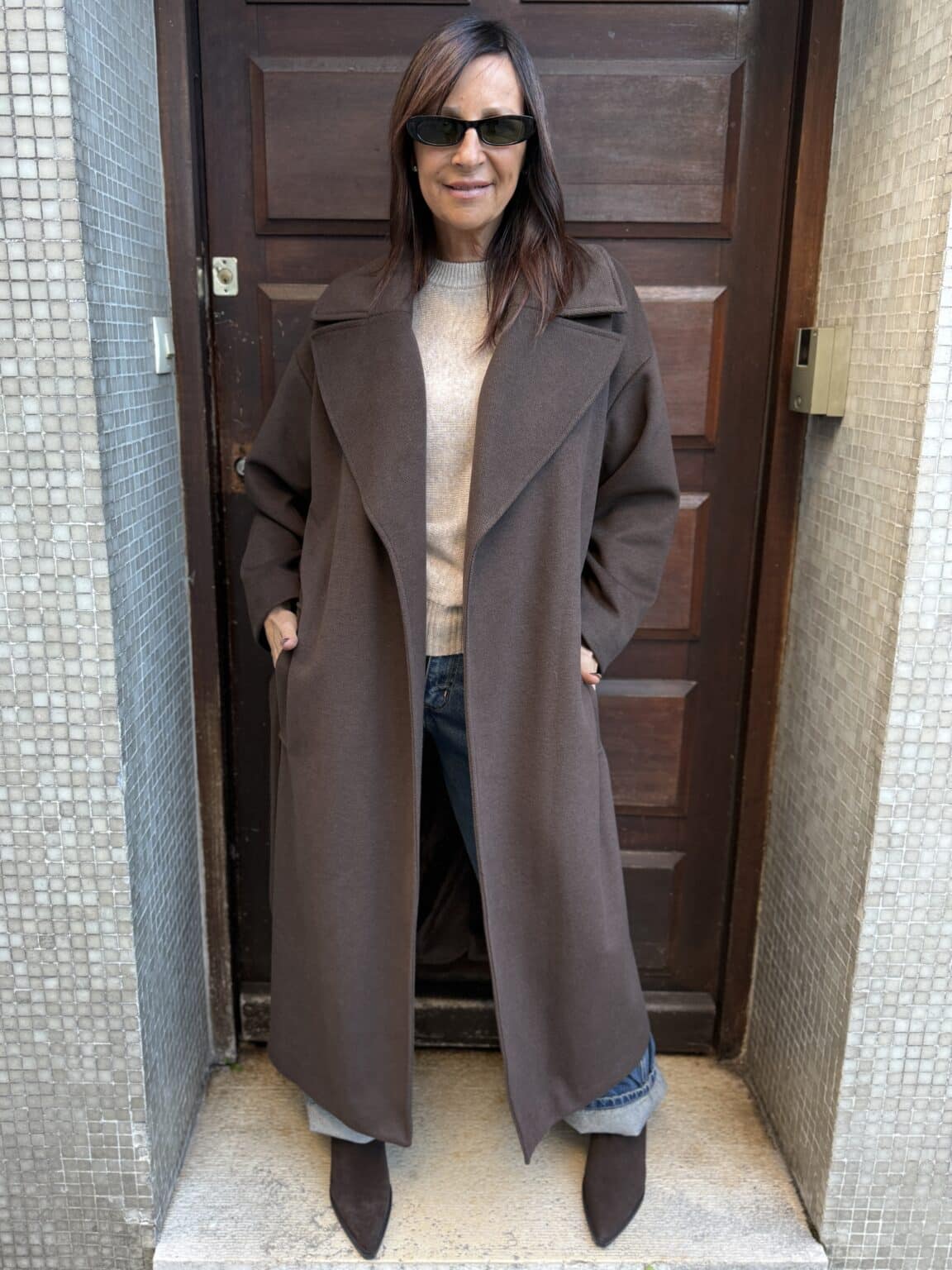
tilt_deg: -13.6
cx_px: 476
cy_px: 635
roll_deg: -1.2
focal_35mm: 24
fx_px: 880
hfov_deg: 56.8
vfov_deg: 71.6
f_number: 1.78
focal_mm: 6.76
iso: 160
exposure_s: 1/121
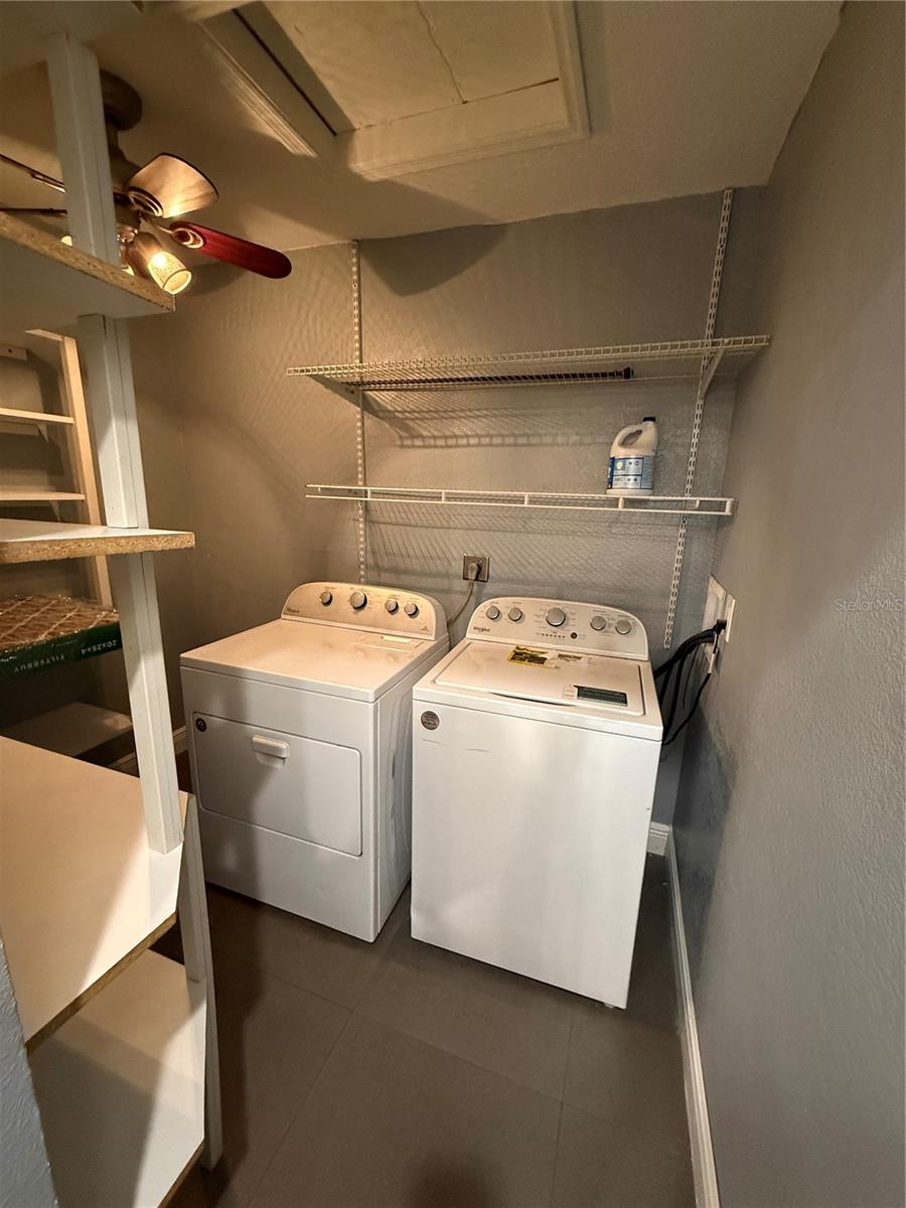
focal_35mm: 14
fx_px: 489
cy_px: 604
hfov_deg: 85.7
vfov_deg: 102.1
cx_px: 453
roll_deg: -2.2
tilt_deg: -10.7
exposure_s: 1/60
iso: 800
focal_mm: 2.22
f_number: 2.2
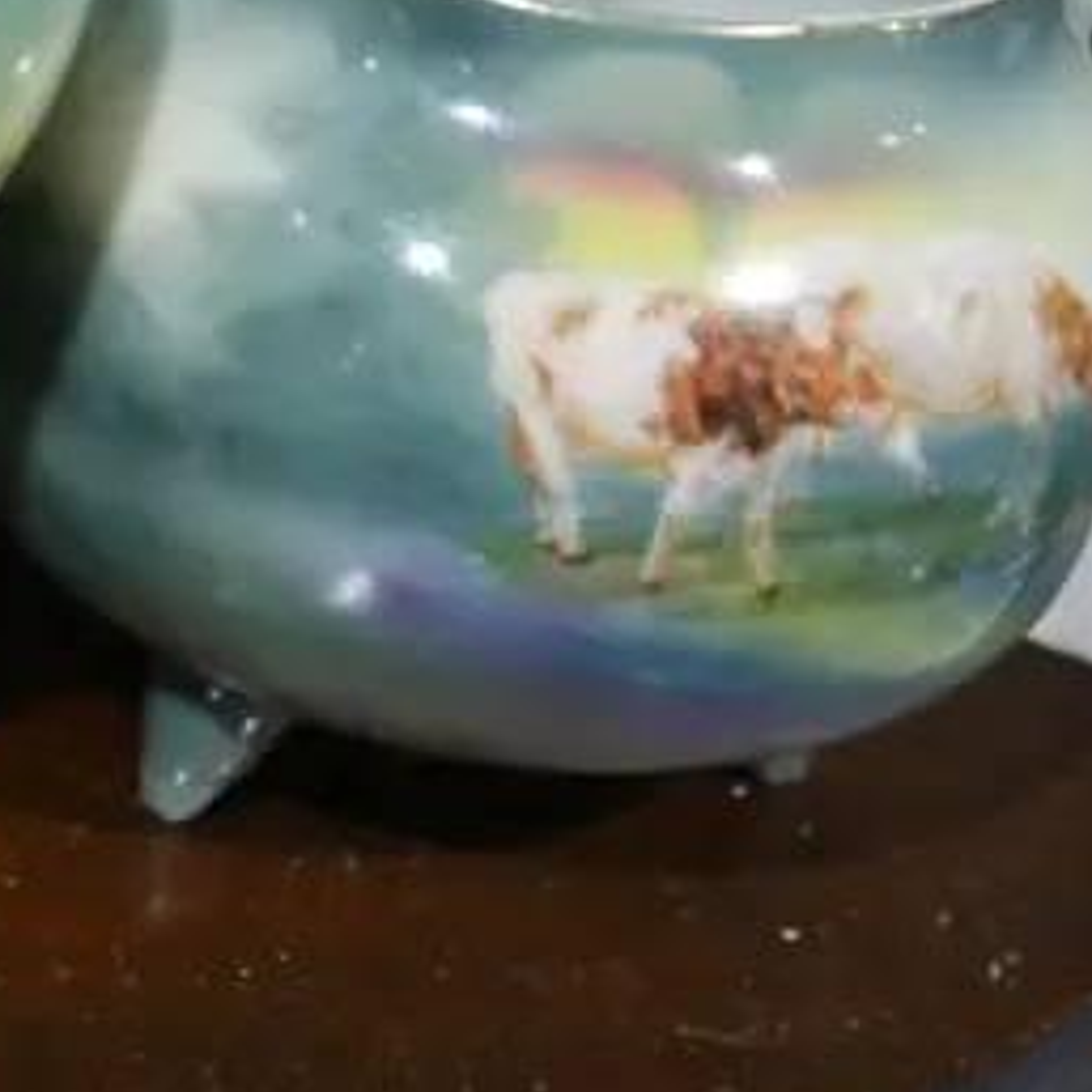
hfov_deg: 12.7
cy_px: 378
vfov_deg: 13.7
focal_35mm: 127
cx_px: -739
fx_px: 4533
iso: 640
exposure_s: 1/60
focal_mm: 18
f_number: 4
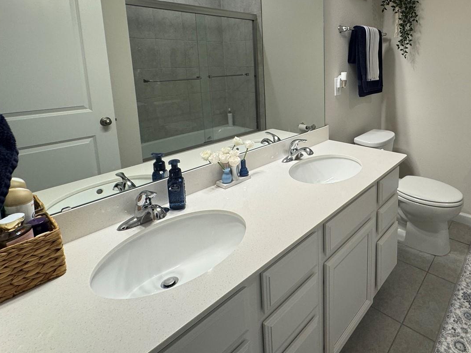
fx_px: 286
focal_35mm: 21
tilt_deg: -9.2
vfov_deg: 61.1
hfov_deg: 76.1
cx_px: 320
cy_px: 105
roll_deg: +1.3
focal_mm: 2.22
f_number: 2.2
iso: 160
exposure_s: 1/120
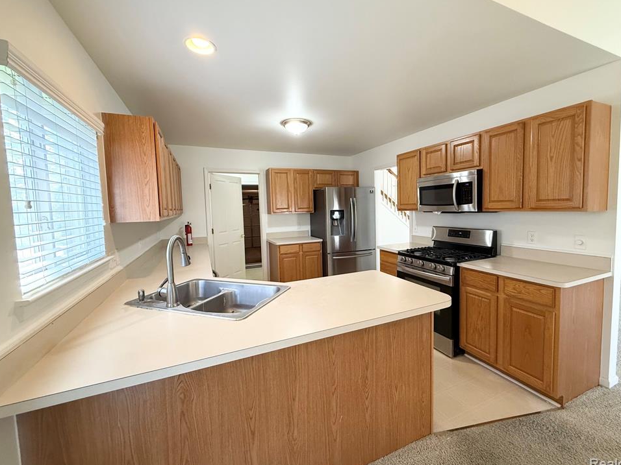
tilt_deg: -3.1
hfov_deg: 98.1
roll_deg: +1.7
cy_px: 225
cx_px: 323
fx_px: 269
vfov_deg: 81.7
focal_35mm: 15
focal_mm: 2.22
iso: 320
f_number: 2.2
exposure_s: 1/120
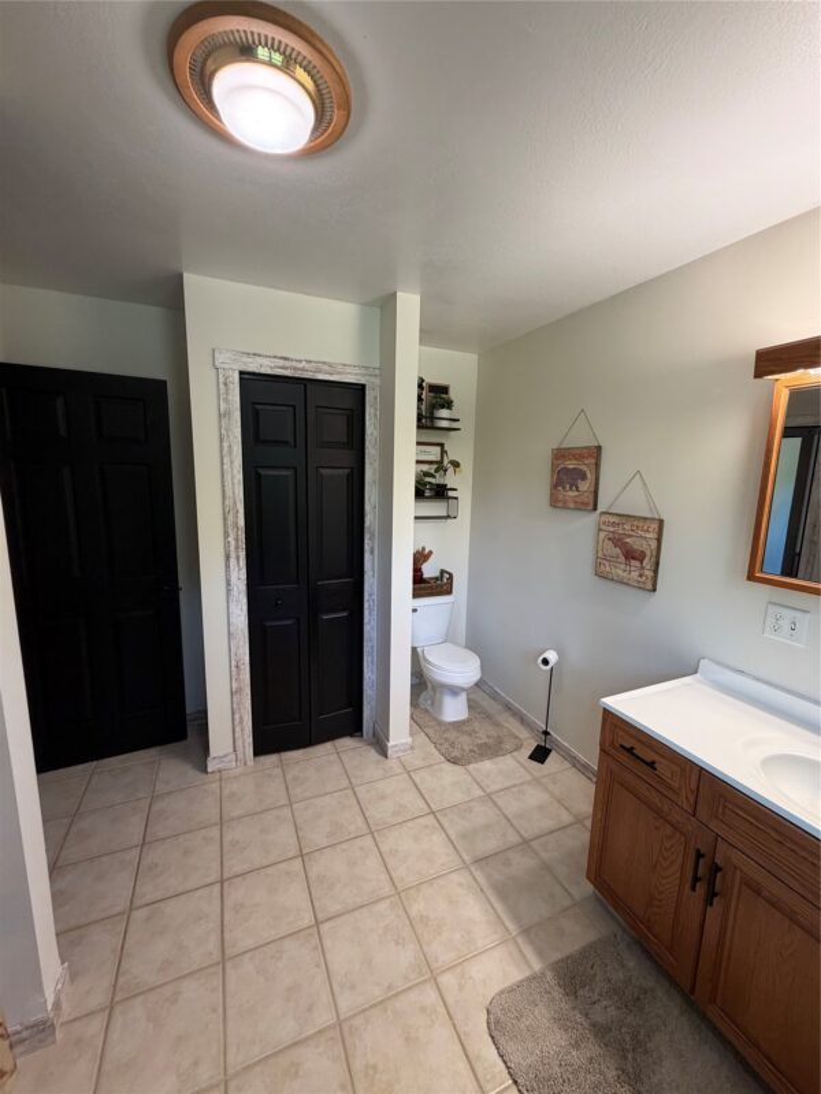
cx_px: 410
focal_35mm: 14
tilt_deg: -10.2
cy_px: 547
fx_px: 443
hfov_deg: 85.7
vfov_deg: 102.1
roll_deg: -2.0
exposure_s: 1/60
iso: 200
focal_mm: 2.22
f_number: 2.2
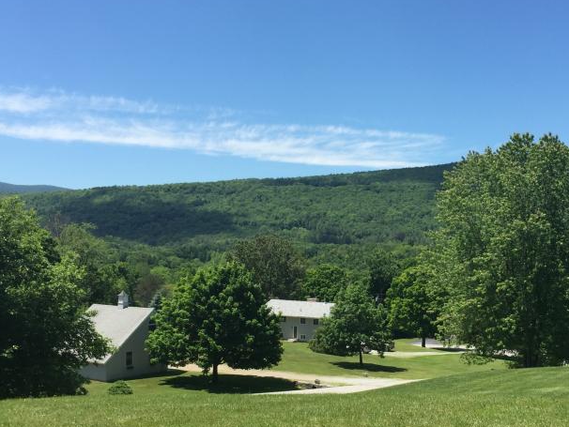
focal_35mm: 49
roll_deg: -1.8
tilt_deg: -2.0
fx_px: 806
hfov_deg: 38.6
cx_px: 361
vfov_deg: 29.6
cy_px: 259
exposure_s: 1/1647
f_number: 2.2
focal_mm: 4.15
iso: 32
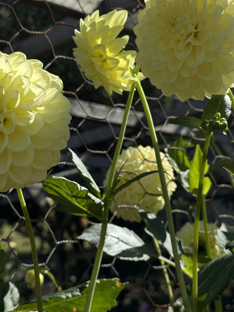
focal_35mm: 69
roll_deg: +0.9
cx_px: 94
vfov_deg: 28.1
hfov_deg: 21.3
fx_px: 622
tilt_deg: +16.1
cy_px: 124
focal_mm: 6.76
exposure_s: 1/6410
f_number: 1.78
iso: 64
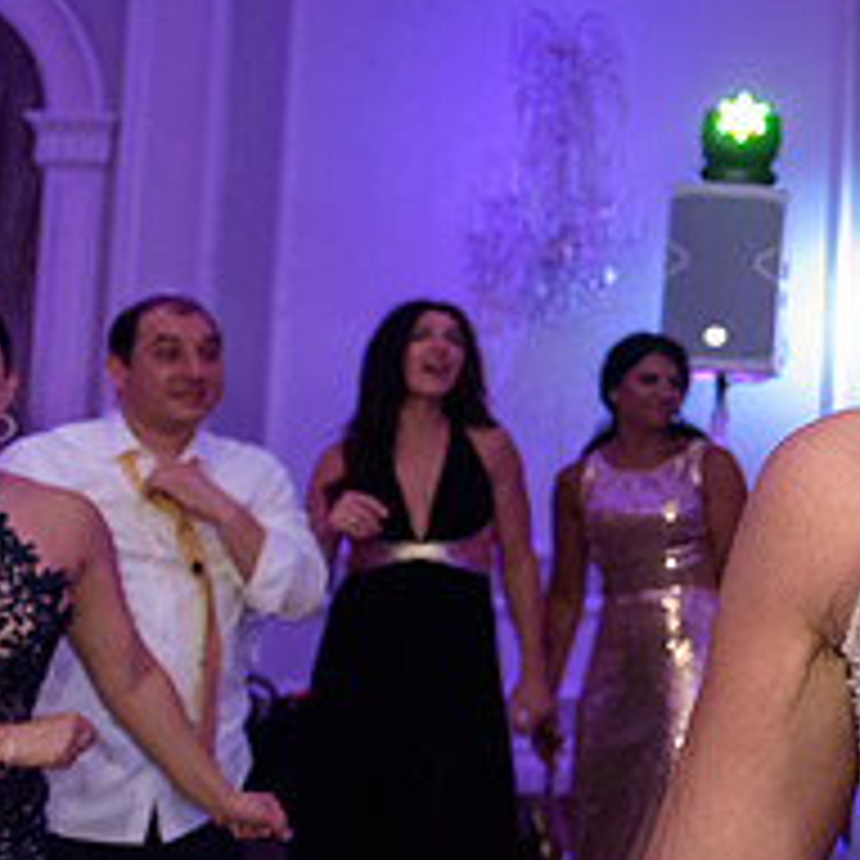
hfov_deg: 23.8
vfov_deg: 27.5
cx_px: 1171
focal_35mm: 62
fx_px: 1743
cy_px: 281
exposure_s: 1/125
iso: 3200
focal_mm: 24
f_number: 3.2
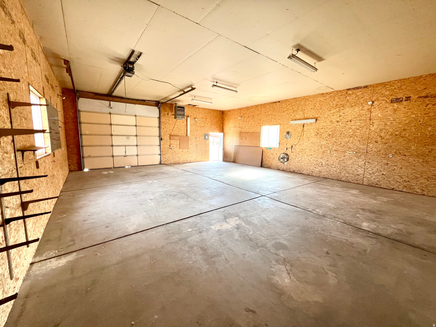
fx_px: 164
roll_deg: -0.5
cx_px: 218
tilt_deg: -7.5
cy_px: 164
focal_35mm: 13
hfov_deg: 106.2
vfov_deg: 89.9
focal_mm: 1.57
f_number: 1.8
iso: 125
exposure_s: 1/99
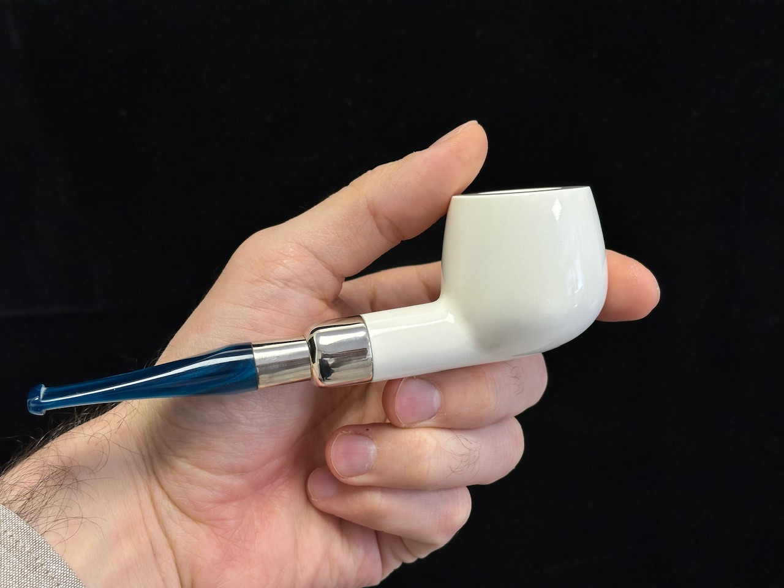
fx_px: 1087
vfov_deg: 30.3
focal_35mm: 48
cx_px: 392
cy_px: 294
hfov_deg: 39.7
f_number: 1.78
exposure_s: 1/209
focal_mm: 6.86
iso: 50
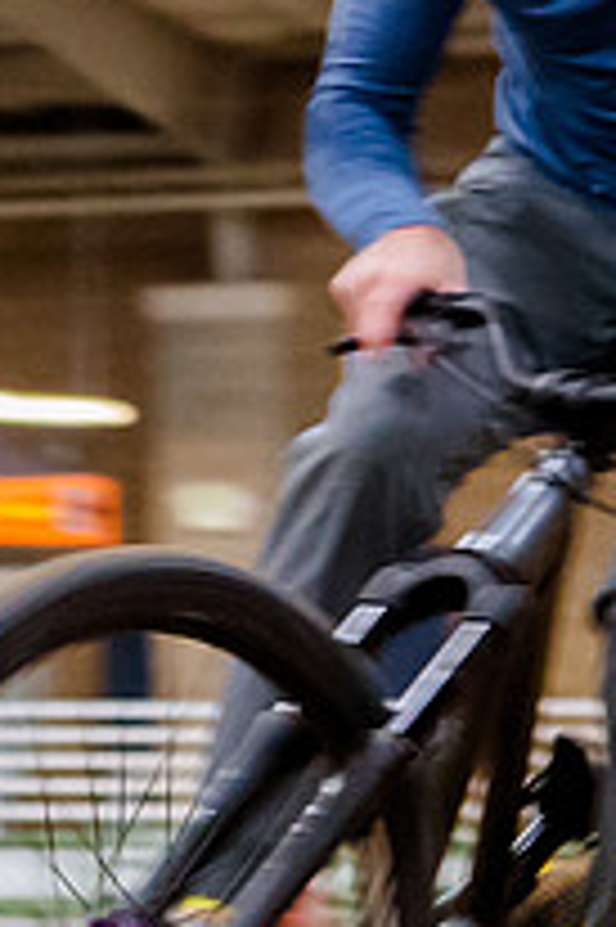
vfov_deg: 4.3
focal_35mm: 484
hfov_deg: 2.8
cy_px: 23
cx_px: -417
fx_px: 12443
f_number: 5
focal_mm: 78
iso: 3200
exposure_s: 1/125
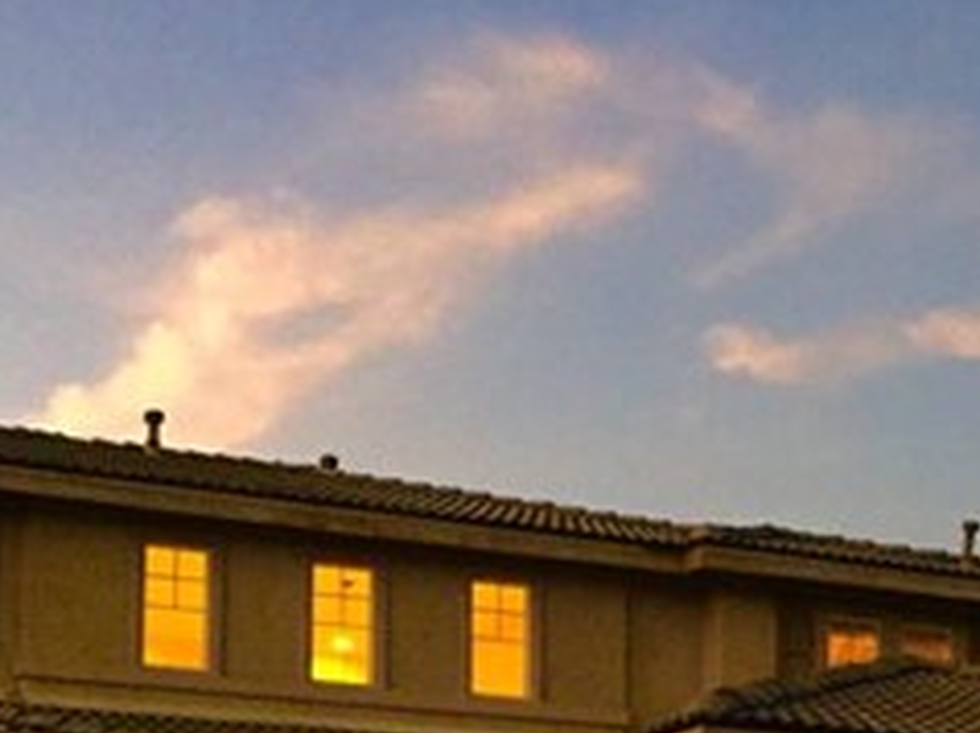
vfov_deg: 18.0
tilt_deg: +6.6
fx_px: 2206
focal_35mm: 78
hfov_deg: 25.0
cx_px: 490
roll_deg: -1.5
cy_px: 873
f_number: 2.2
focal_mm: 4.15
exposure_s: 1/15
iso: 320
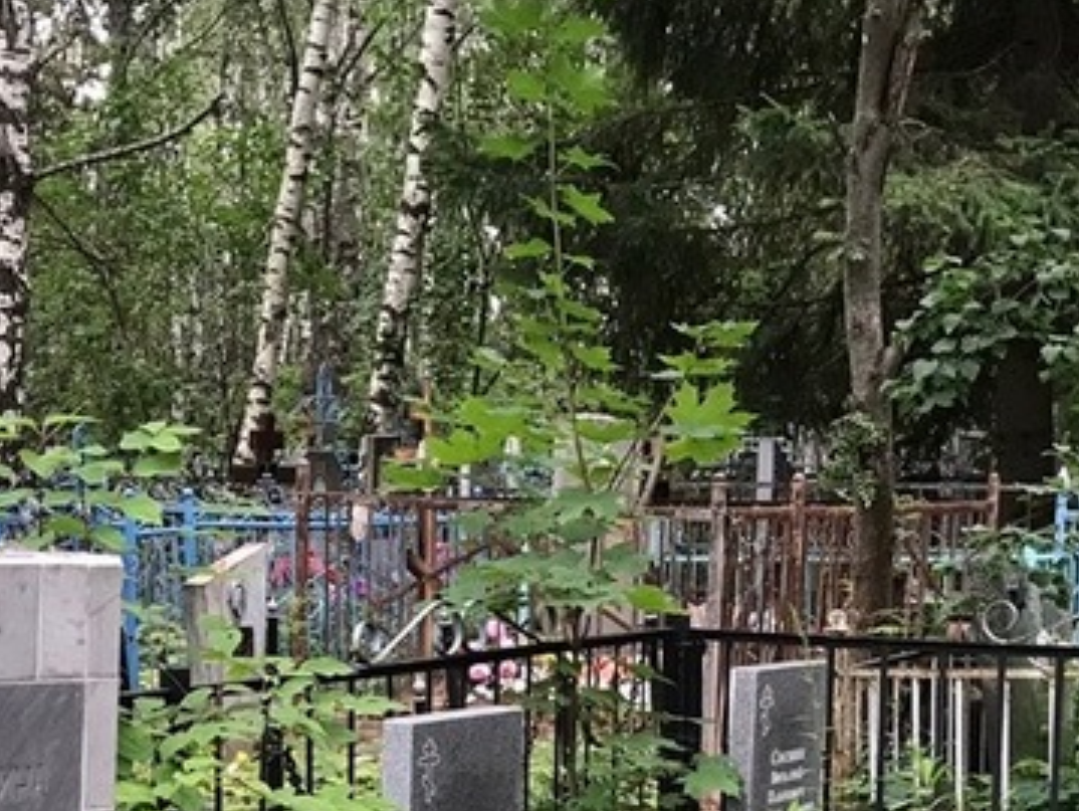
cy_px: 895
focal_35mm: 80
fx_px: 2495
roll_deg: -2.5
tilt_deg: -8.0
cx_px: 603
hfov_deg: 24.4
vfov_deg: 17.8
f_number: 1.8
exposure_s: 1/33
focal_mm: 3.99
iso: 25
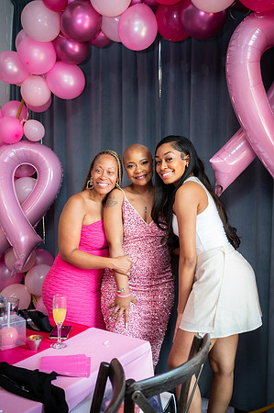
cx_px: 137
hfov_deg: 35.0
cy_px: 206
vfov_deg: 50.7
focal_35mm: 38
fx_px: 435
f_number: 4.5
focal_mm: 38
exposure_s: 1/200
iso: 1600
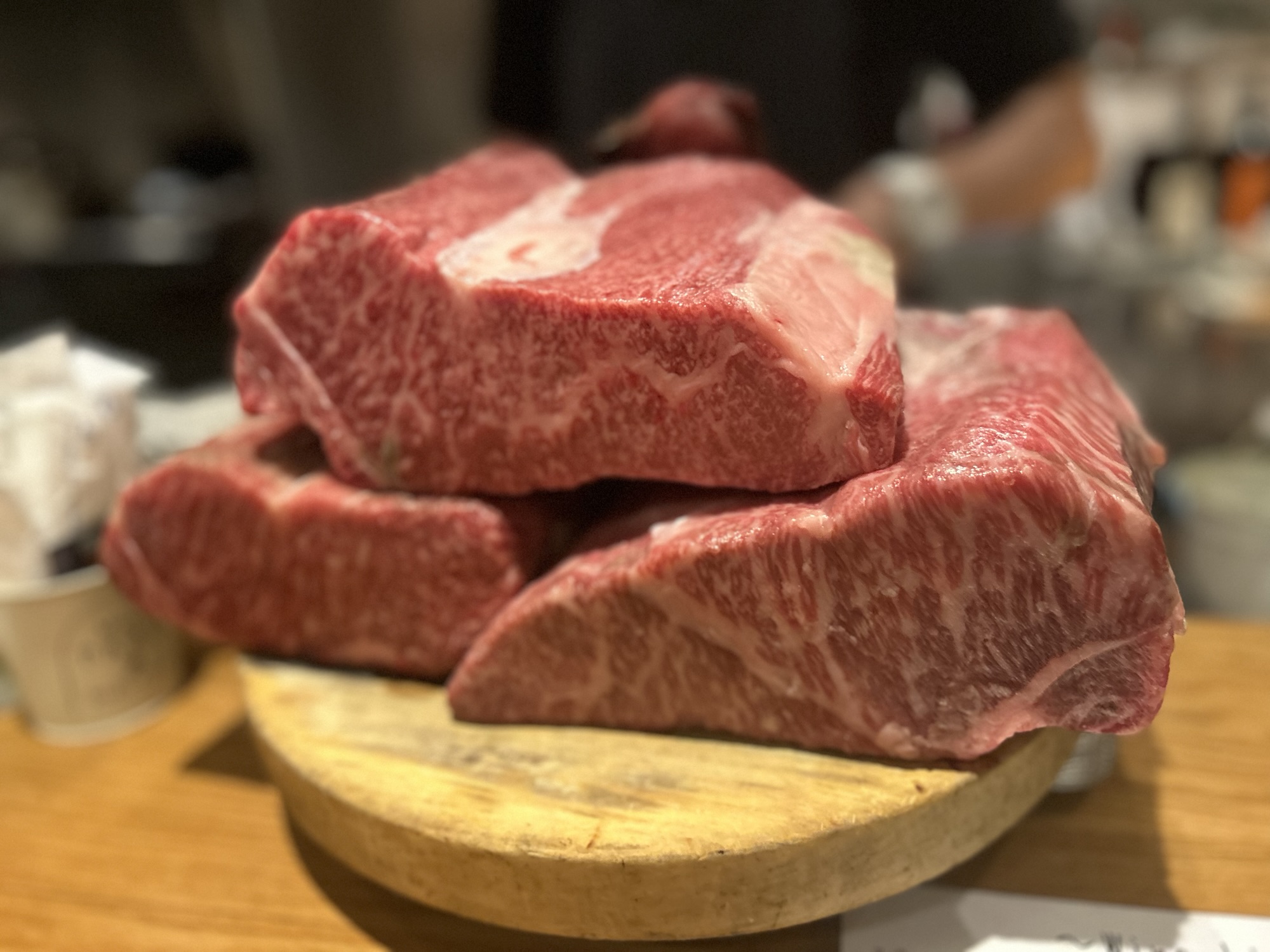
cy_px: 476
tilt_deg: -20.6
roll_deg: +3.4
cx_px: 635
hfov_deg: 67.3
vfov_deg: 53.1
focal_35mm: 26
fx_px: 954
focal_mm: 5.7
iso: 500
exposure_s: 1/43
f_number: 1.5
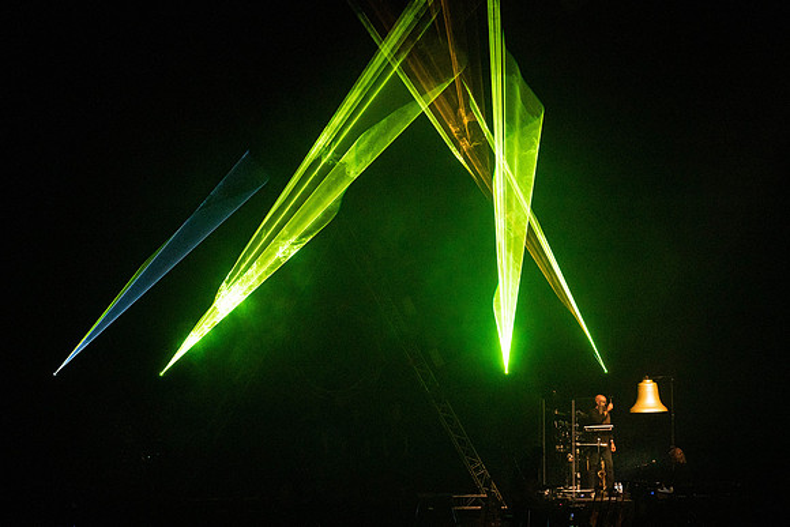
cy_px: 264
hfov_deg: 23.1
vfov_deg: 15.5
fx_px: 1931
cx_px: 395
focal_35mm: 88
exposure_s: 1/250
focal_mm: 88
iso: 6400
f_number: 5.6
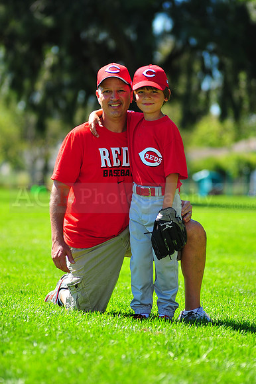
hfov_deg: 7.6
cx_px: 128
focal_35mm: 180
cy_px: 192
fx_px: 1922
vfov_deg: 11.4
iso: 200
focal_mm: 180
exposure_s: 1/640
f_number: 4.5
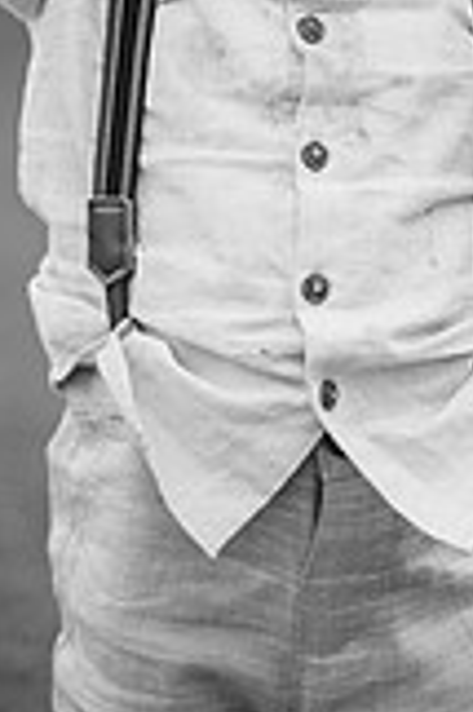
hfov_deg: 5.8
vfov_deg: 8.5
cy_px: -256
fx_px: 4700
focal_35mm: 238
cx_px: 325
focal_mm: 85
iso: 100
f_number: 2
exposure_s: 1/400
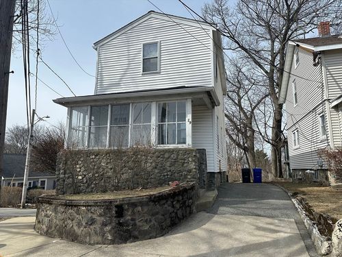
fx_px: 237
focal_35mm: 24
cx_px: 171
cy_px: 128
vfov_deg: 56.8
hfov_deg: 71.6
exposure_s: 1/5000
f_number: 1.78
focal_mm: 6.86
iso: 80
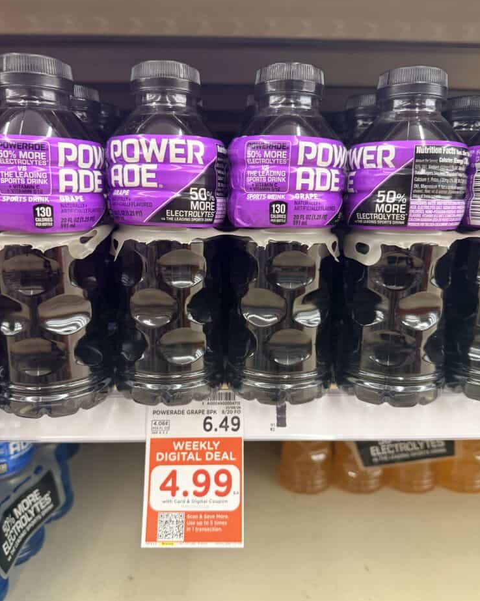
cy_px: 319
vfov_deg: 66.0
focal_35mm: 26
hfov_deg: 54.9
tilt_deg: -16.7
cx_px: 249
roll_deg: -0.6
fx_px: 462
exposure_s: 1/43
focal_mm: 6.76
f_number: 1.78
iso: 160
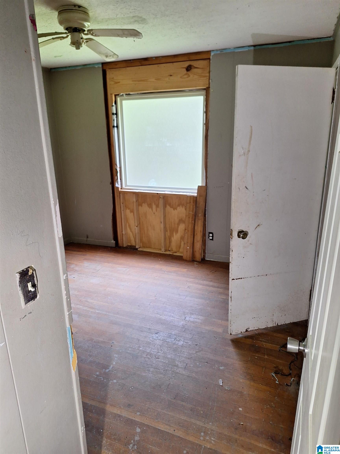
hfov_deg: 58.9
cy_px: 227
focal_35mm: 23
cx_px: 170
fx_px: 301
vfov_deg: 73.9
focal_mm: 5.54
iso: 80
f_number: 1.8
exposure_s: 1/50
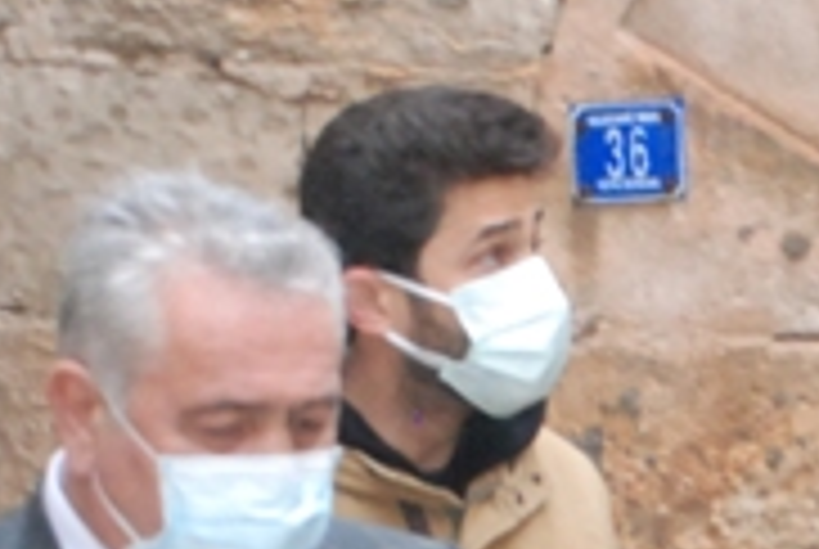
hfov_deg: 6.4
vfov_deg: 4.3
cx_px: 963
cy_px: 889
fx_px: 7292
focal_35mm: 320
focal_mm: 38
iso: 1250
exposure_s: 1/60
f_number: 5.6
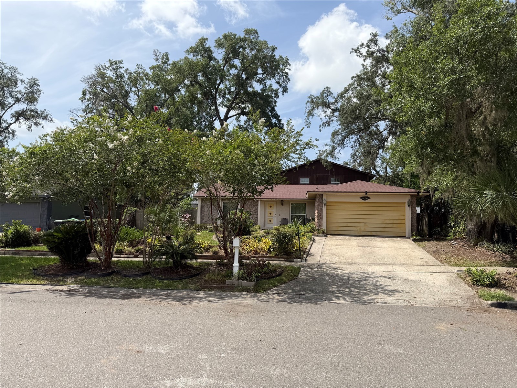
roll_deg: -0.8
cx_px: 258
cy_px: 194
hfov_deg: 71.6
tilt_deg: +5.4
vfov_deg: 56.8
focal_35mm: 24
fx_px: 358
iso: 80
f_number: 1.78
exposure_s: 1/3953
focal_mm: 6.76
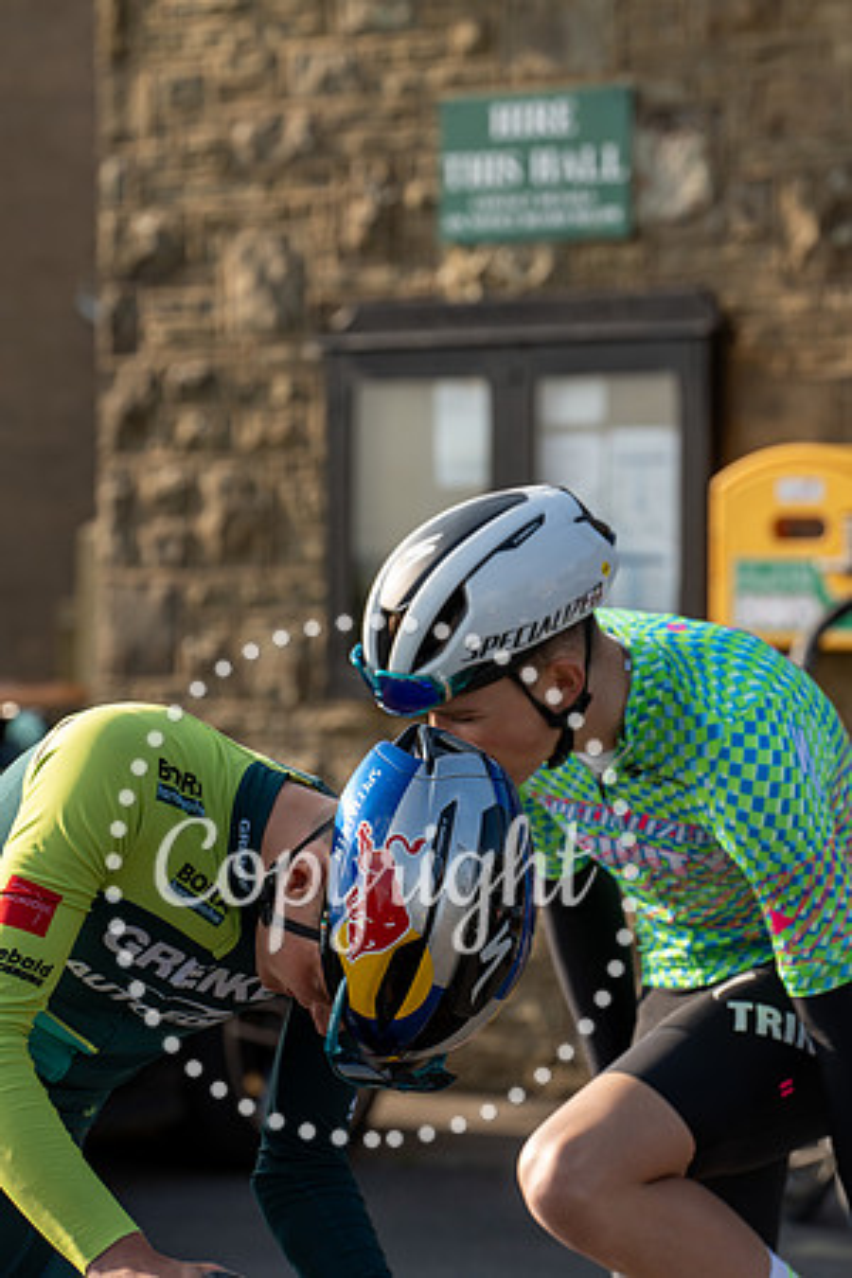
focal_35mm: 152
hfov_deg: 9.0
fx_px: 5396
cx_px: 426
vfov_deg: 13.5
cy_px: 639
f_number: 6.3
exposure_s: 1/400
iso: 125
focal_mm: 152
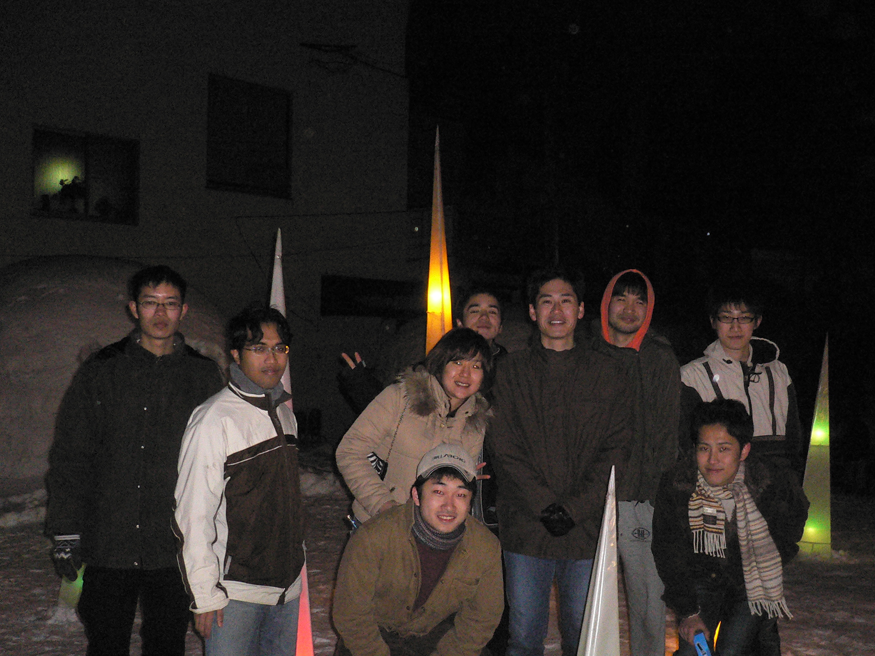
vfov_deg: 33.5
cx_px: 505
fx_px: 1087
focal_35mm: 43
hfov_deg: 43.7
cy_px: 389
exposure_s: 1/60
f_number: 2.8
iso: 400
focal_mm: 5.8
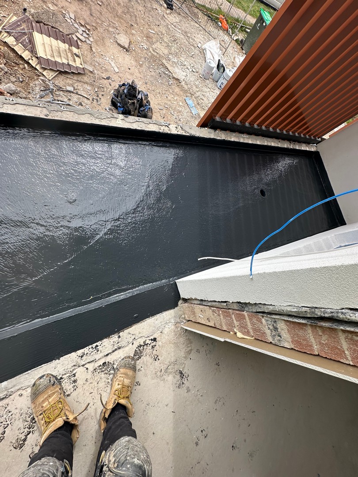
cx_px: 179
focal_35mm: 14
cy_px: 238
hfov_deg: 85.7
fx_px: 193
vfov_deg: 102.1
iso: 40
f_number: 2.2
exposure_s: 1/498
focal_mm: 2.22
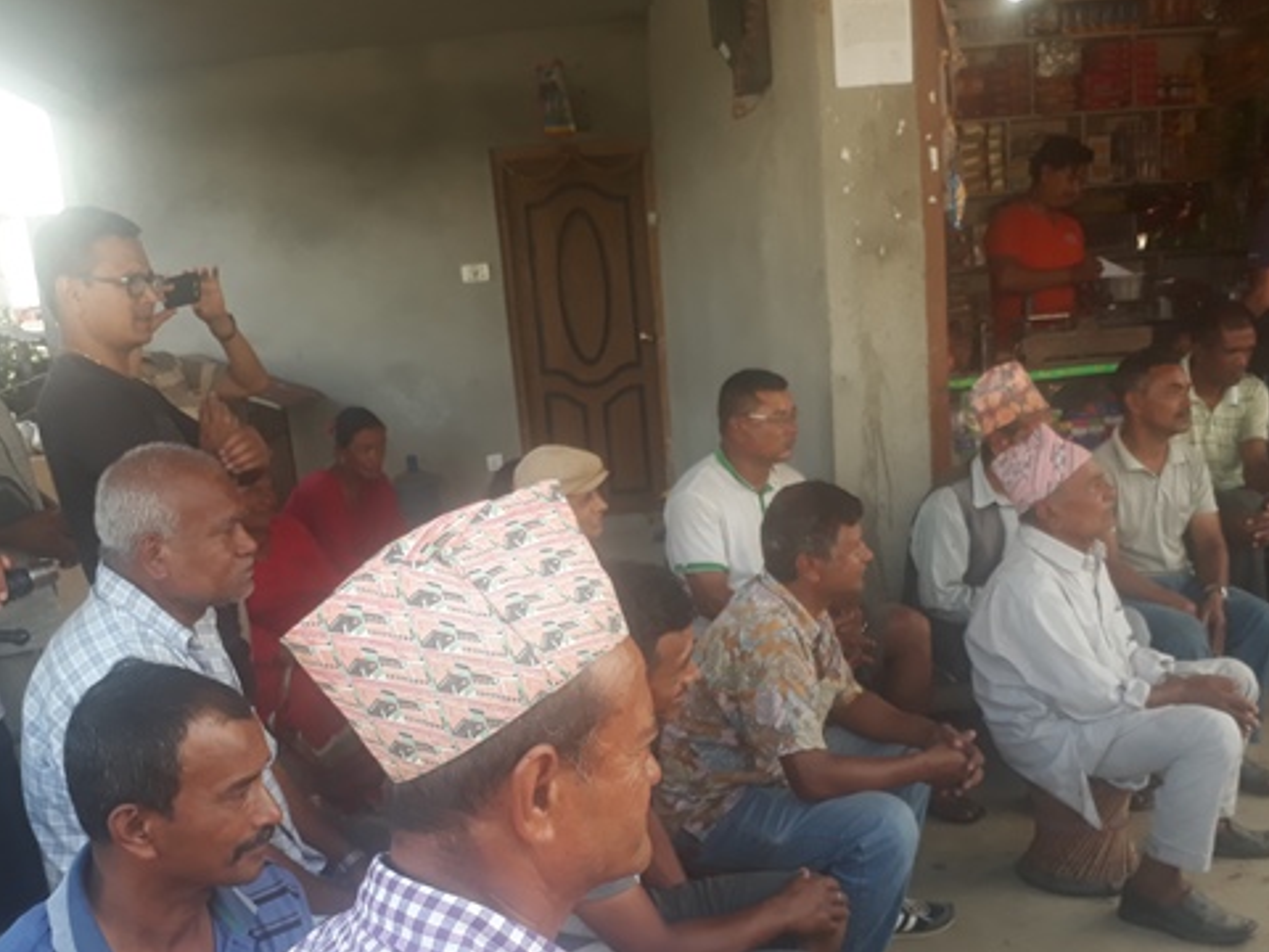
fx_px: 1320
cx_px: 629
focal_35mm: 36
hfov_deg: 51.4
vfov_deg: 39.3
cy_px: 619
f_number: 1.9
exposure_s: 1/121
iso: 40
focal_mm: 3.6
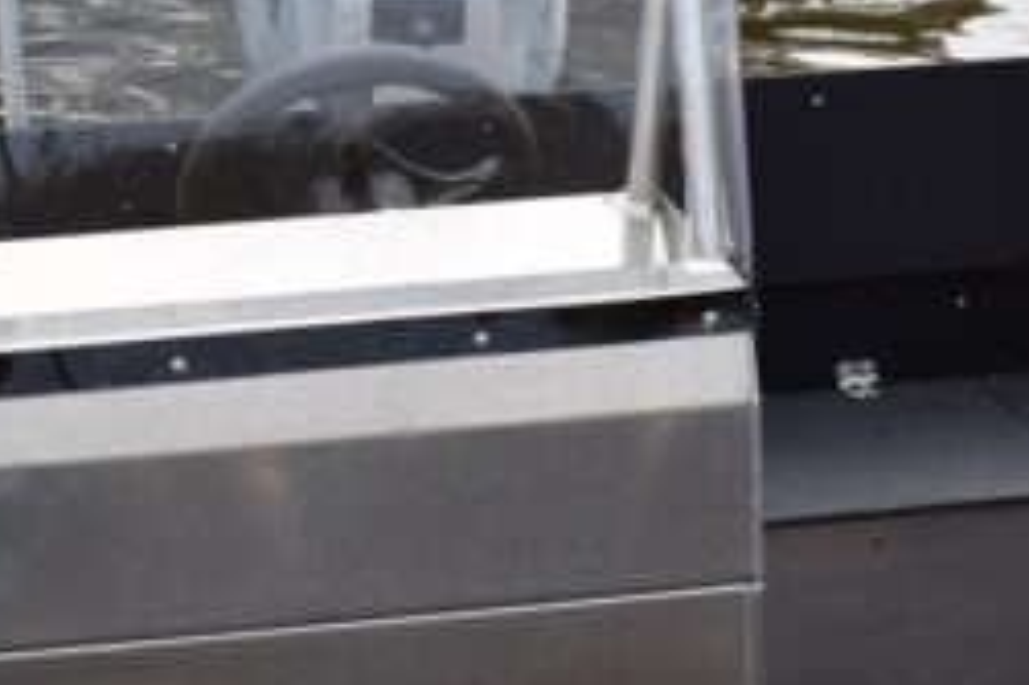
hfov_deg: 14.0
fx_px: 4182
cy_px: 347
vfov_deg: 9.4
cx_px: 693
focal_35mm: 146
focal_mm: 35
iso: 200
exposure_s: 1/250
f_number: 8
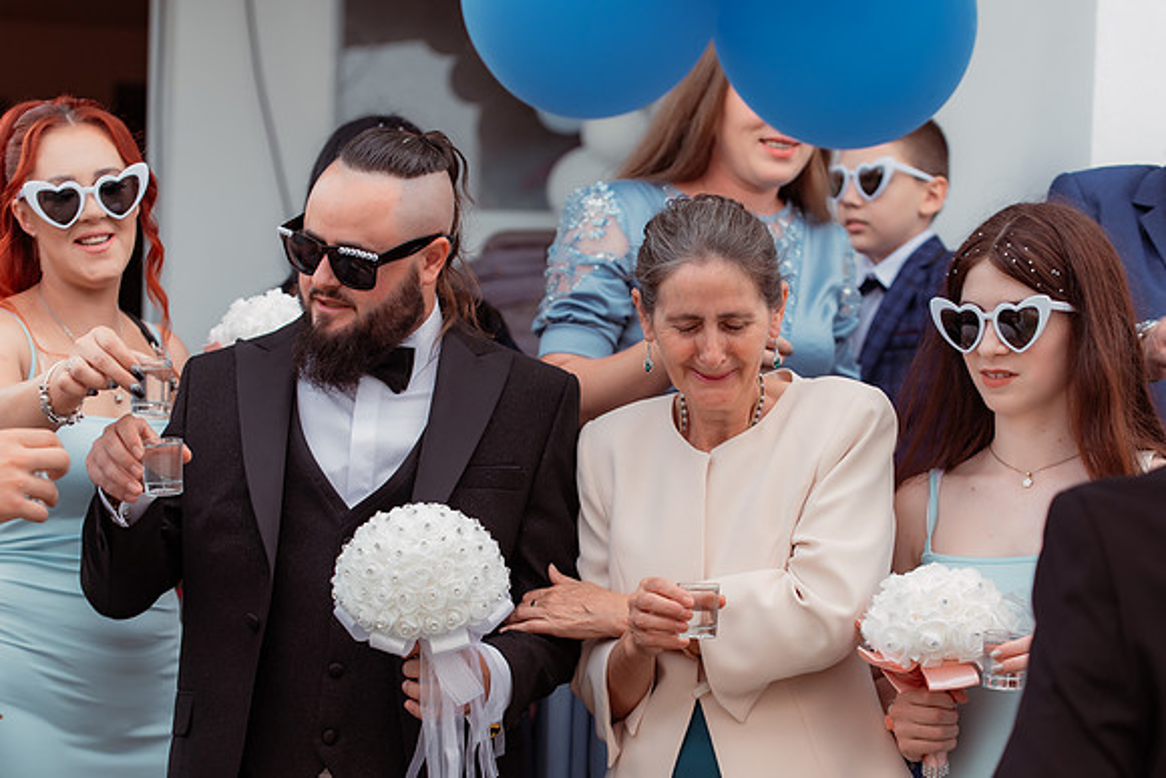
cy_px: 389
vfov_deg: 15.2
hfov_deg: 22.6
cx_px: 583
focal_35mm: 90
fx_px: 2916
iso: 400
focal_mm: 90
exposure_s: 1/800
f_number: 4
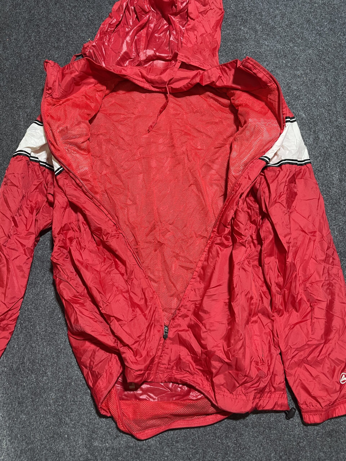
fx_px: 347
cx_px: 173
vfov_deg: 67.3
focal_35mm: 26
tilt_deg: -55.0
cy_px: 230
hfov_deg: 53.1
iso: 160
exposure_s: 1/50
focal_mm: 4.2
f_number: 1.6
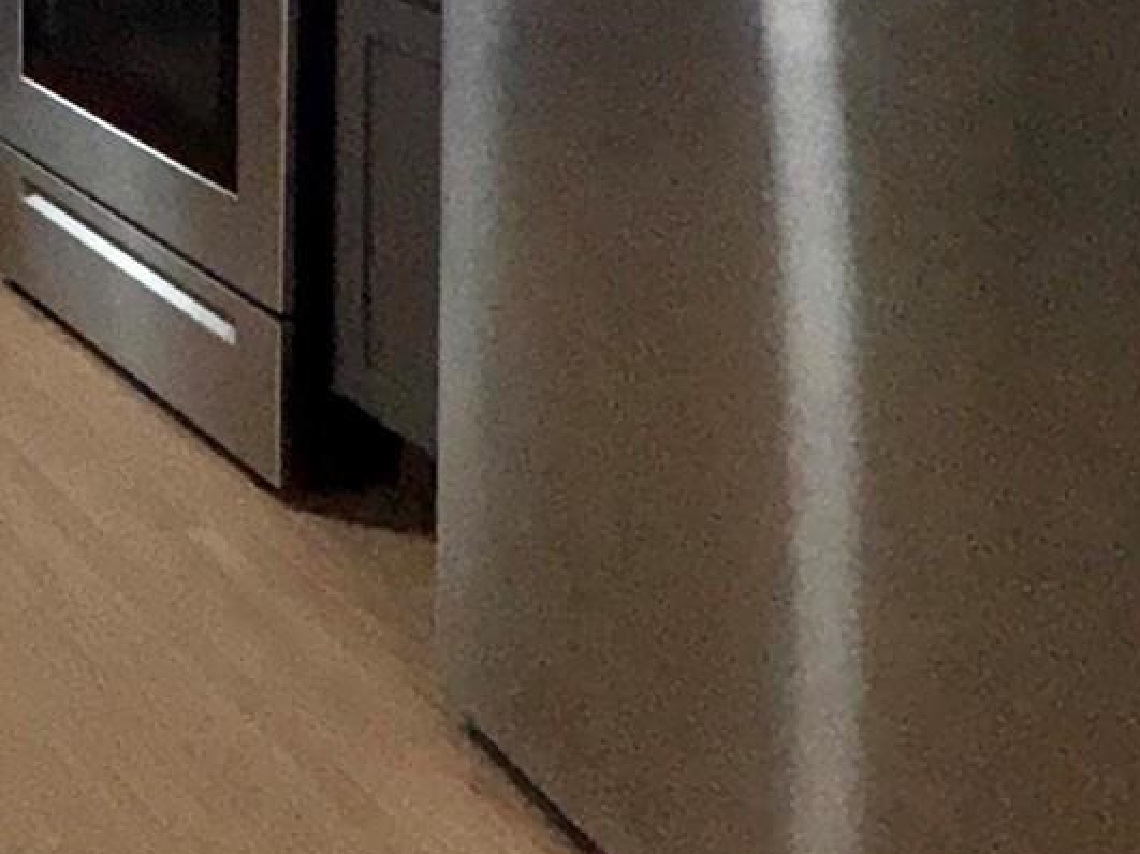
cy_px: -421
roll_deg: +0.6
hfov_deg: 25.7
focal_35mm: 54
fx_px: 1778
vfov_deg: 22.3
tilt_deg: -0.1
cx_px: -601
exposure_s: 1/122
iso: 64
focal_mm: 2.22
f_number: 2.2
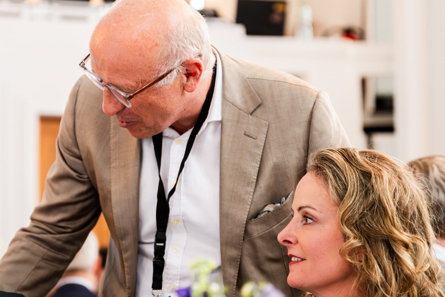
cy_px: 135
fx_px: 1619
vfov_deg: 10.5
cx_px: 116
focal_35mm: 131
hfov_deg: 15.6
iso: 3200
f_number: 2.8
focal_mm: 70
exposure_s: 1/250
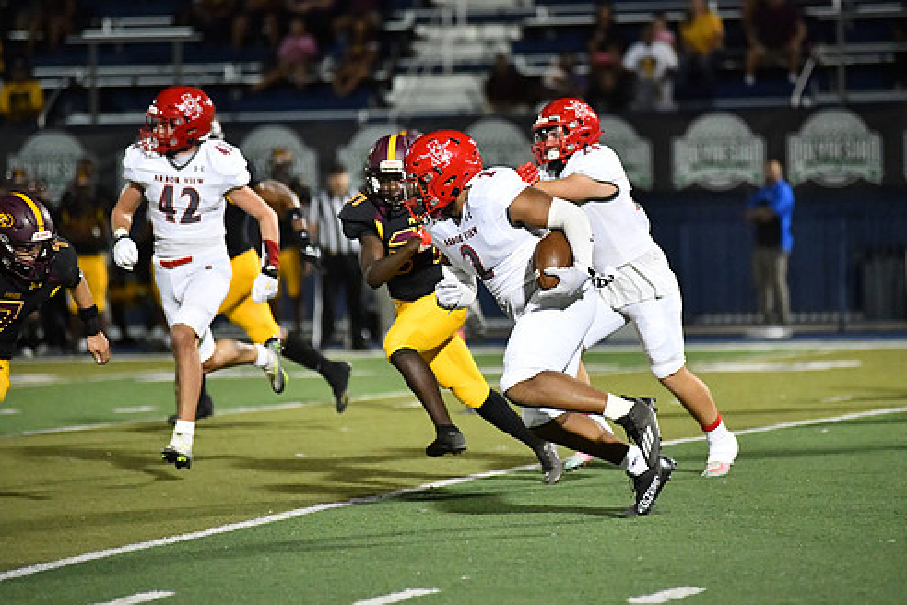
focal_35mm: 236
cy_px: 265
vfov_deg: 5.8
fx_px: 5945
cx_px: 518
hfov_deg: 8.7
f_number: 2.8
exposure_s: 1/3200
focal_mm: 200
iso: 11400
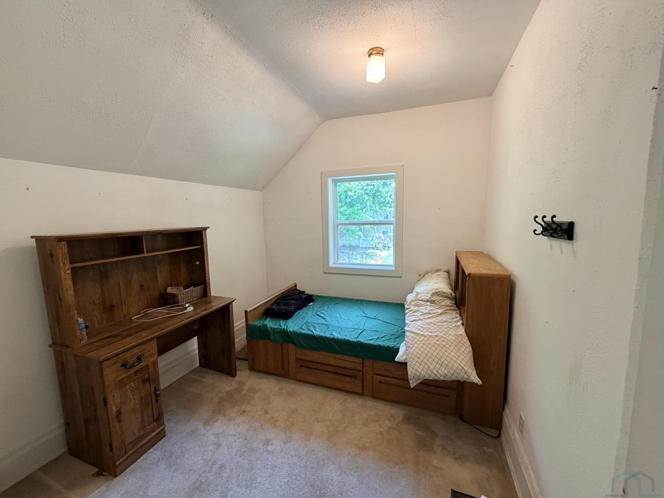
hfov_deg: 102.1
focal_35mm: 14
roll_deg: +1.7
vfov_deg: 85.7
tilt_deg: -6.7
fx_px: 269
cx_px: 332
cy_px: 249
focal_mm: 2.22
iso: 400
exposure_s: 1/60
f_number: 2.2
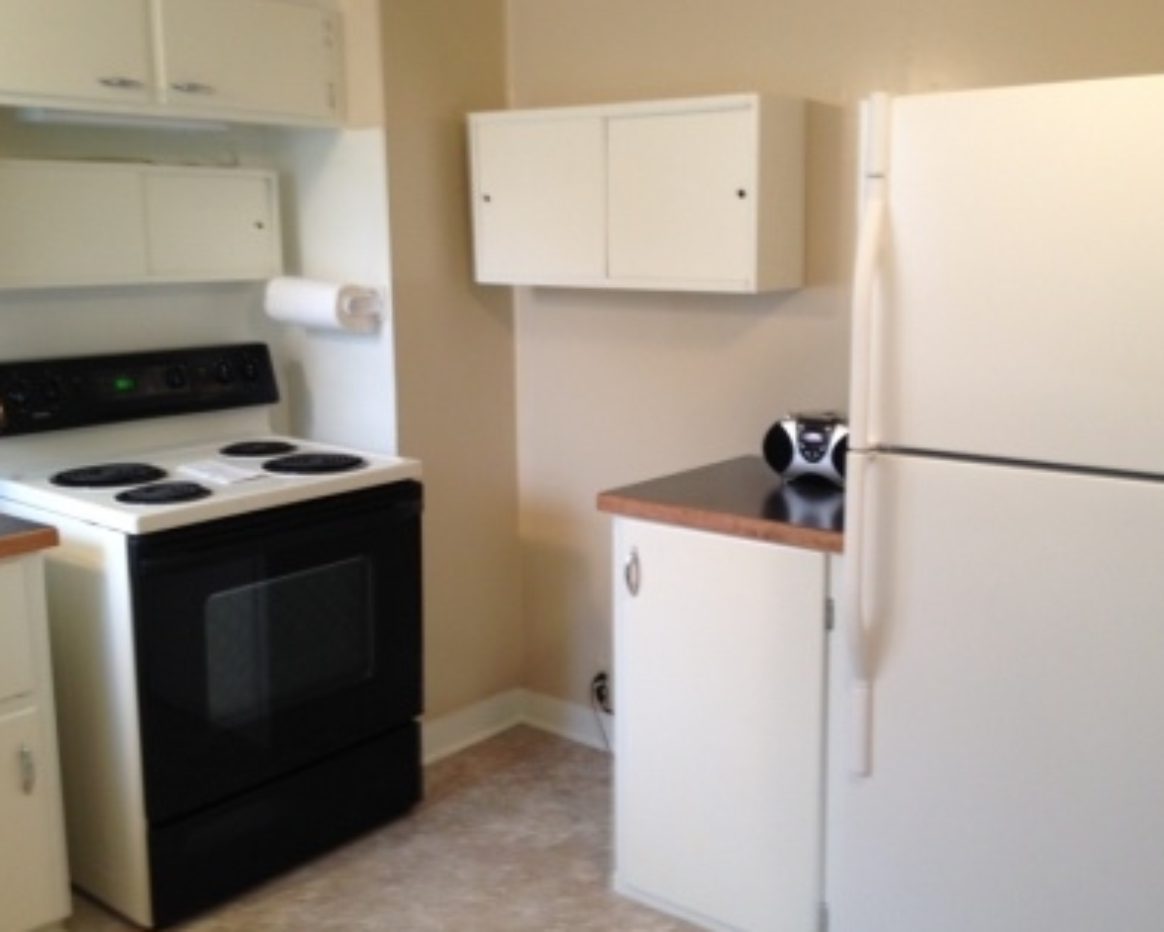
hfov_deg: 46.8
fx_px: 1344
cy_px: 463
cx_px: 638
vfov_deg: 38.3
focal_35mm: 39
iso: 80
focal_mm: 4.28
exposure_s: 1/20
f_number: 2.4
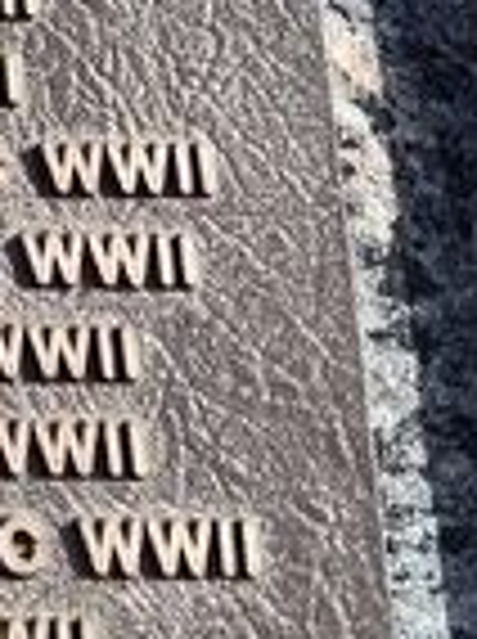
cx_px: -814
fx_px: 2396
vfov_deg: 14.8
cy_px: -99
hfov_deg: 9.6
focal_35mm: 130
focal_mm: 5.56
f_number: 1.8
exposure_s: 1/669
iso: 100
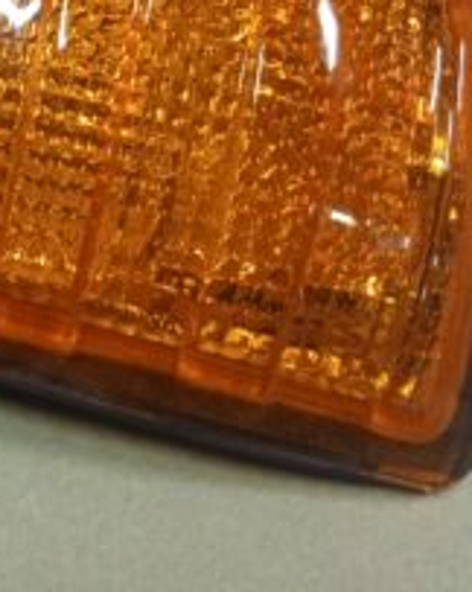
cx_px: -52
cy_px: 35
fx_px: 1312
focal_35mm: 75
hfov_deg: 19.5
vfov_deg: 24.5
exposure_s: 1/25
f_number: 1.8
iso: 250
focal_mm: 3.98
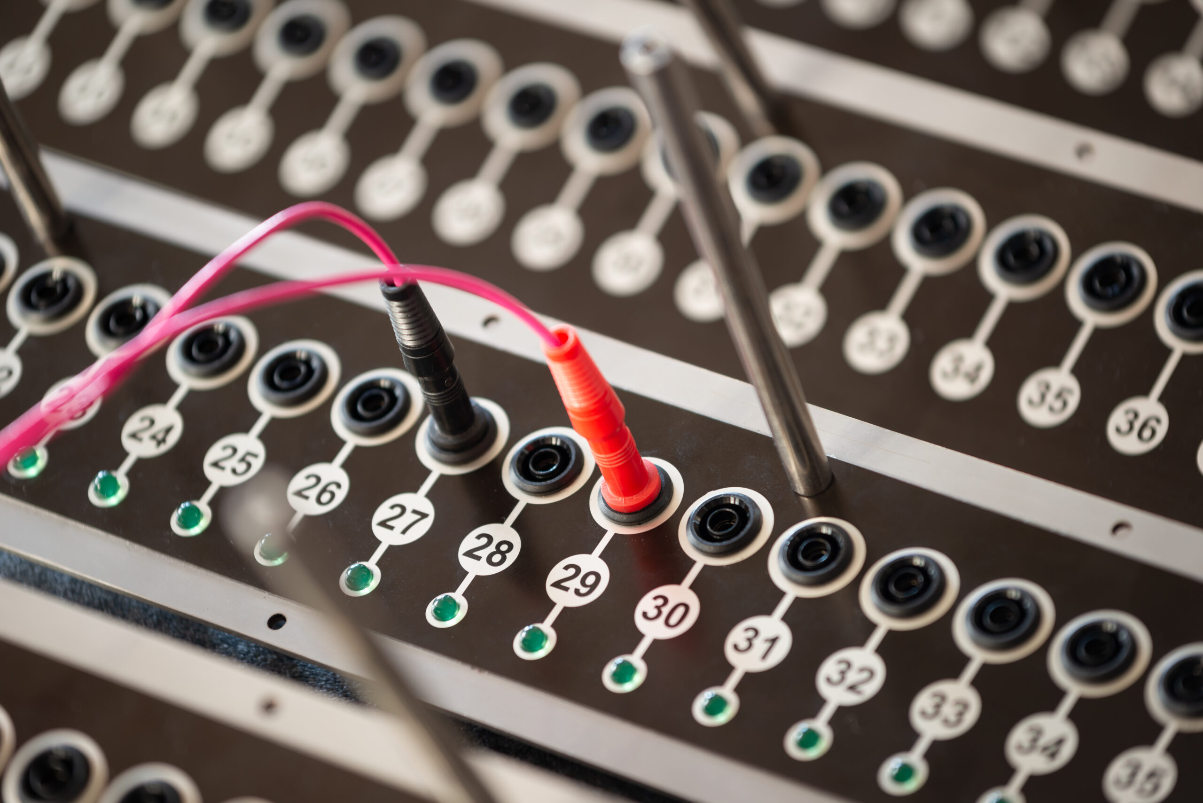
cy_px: 402
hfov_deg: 14.1
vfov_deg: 9.5
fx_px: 4847
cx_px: 602
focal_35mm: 145
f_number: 4
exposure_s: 1/3
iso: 100
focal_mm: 145
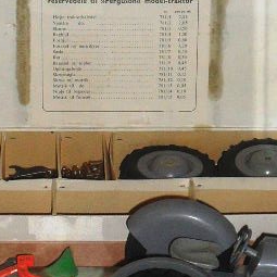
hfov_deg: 10.0
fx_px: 1575
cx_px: 122
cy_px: 136
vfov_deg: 10.0
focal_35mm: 174
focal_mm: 8.7
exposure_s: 1/45
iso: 200
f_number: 3.9
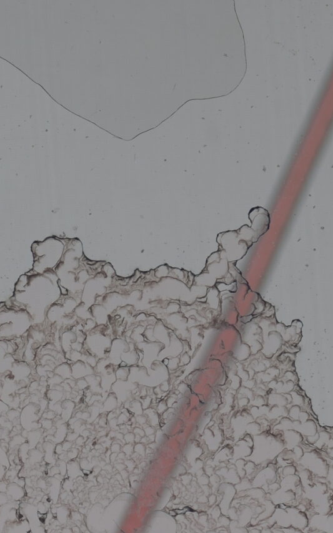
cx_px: 90
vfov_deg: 5.1
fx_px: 6003
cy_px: 604
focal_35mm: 413
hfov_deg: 3.2
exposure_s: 1/10
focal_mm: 90
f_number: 10
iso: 100
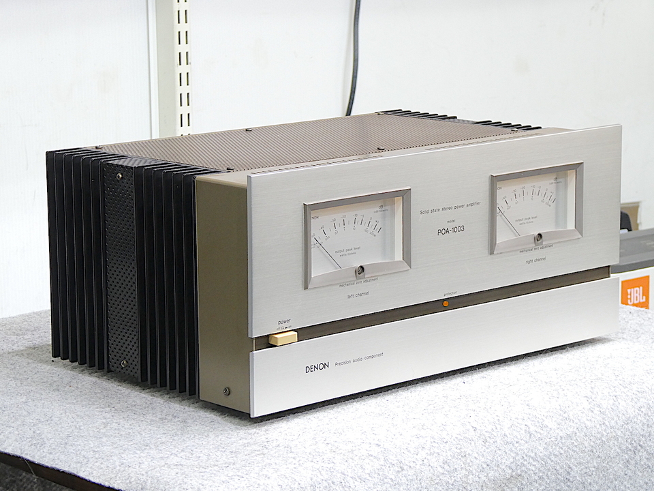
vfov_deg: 14.0
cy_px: 246
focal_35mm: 106
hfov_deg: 18.5
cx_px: 327
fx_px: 2003
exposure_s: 1/5
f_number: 5.1
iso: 200
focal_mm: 19
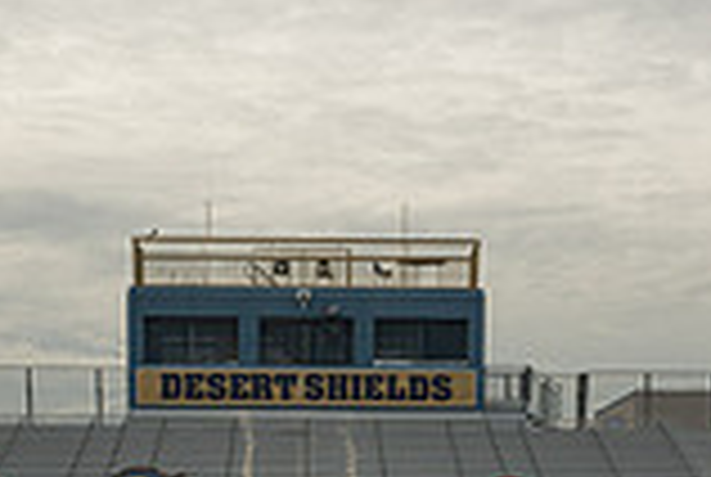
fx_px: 1801
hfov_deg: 22.3
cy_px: 852
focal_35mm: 91
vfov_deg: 13.6
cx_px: 343
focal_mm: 24
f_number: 8
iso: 160
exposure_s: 1/200
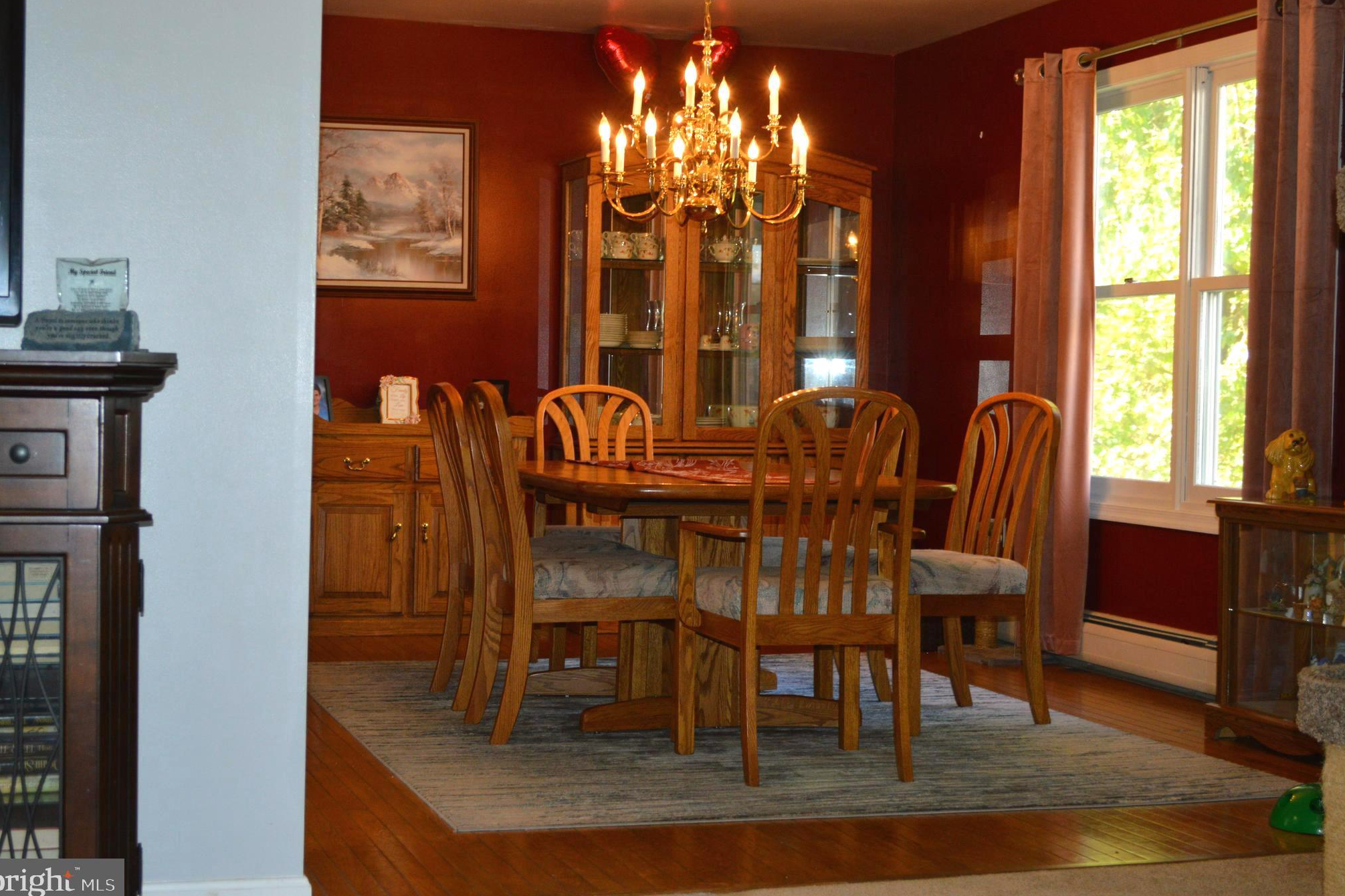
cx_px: 661
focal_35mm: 58
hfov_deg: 34.5
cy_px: 452
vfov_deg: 23.4
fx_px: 2166
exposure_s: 1/60
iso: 800
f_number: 5
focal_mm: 38
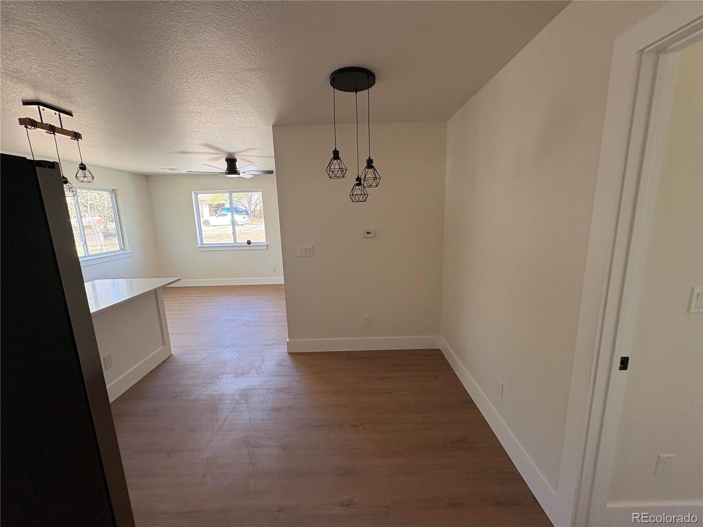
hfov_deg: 102.1
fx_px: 284
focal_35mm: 14
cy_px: 264
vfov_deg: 85.7
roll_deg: +1.9
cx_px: 352
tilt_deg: -10.0
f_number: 2.2
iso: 200
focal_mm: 2.22
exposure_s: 1/99
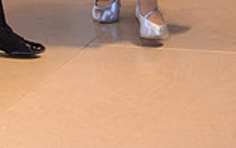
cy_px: -278
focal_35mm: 374
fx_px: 2407
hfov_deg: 5.6
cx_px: 28
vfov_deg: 3.4
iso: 1250
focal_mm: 100
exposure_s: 1/250
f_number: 5.6
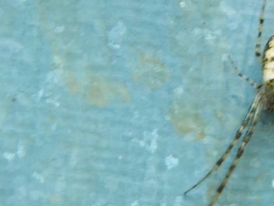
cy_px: 139
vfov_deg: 3.6
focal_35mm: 414
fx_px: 3276
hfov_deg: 4.8
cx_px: 226
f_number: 5.4
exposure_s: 1/30
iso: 220
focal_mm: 37.1
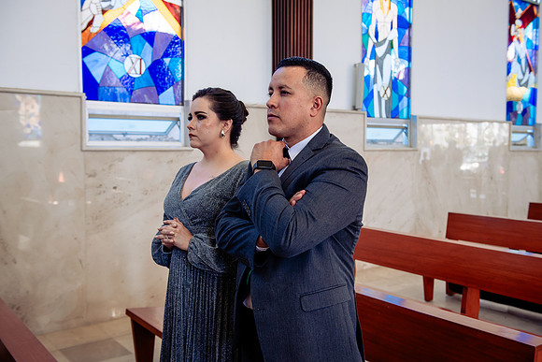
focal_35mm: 36
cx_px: 271
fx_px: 546
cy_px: 181
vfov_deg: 36.6
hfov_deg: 52.8
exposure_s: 1/100
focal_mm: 35
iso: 400
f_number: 4
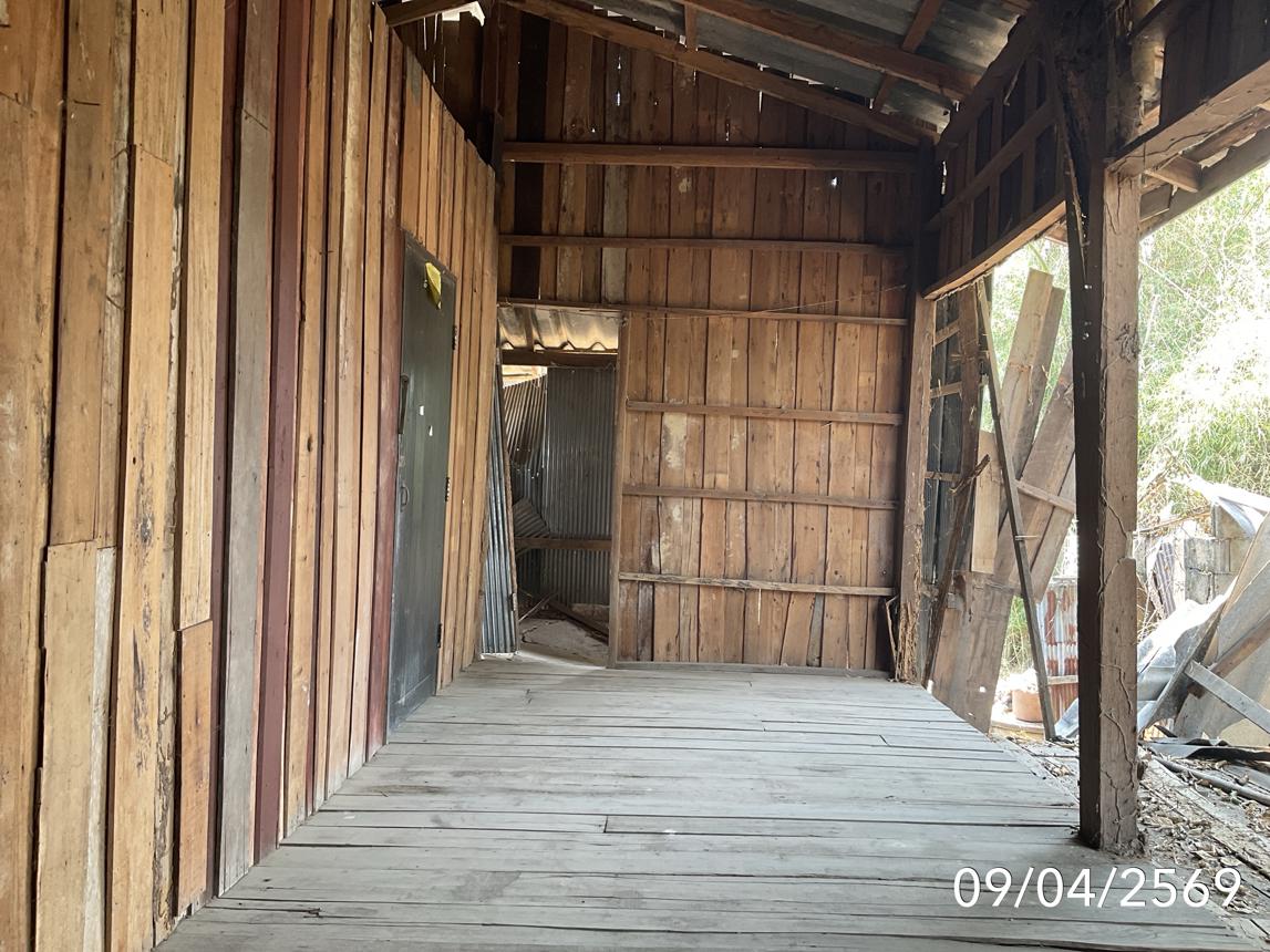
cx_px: 635
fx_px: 1064
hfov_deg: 61.7
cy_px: 476
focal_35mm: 29
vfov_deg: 48.2
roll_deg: -1.0
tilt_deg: -0.2
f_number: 1.8
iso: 40
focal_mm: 3
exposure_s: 1/50
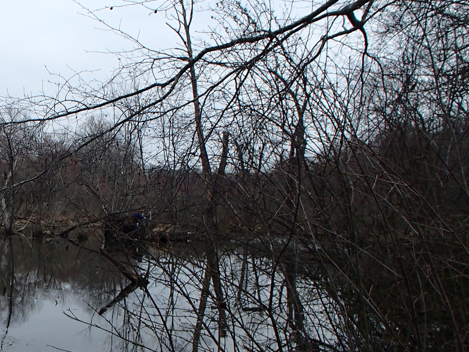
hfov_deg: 33.7
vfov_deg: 27.0
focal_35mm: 54
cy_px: 217
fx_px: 732
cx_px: 49
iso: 100
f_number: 11
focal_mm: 5
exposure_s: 1/100
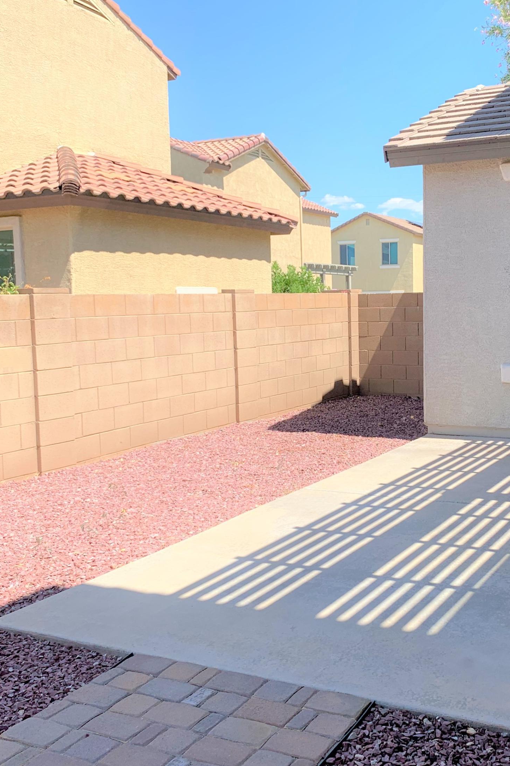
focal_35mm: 37
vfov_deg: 51.9
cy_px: 381
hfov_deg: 35.3
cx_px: 365
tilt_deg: -5.5
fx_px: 786
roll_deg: -1.9
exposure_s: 1/1779
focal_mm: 4.25
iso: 25
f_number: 1.8
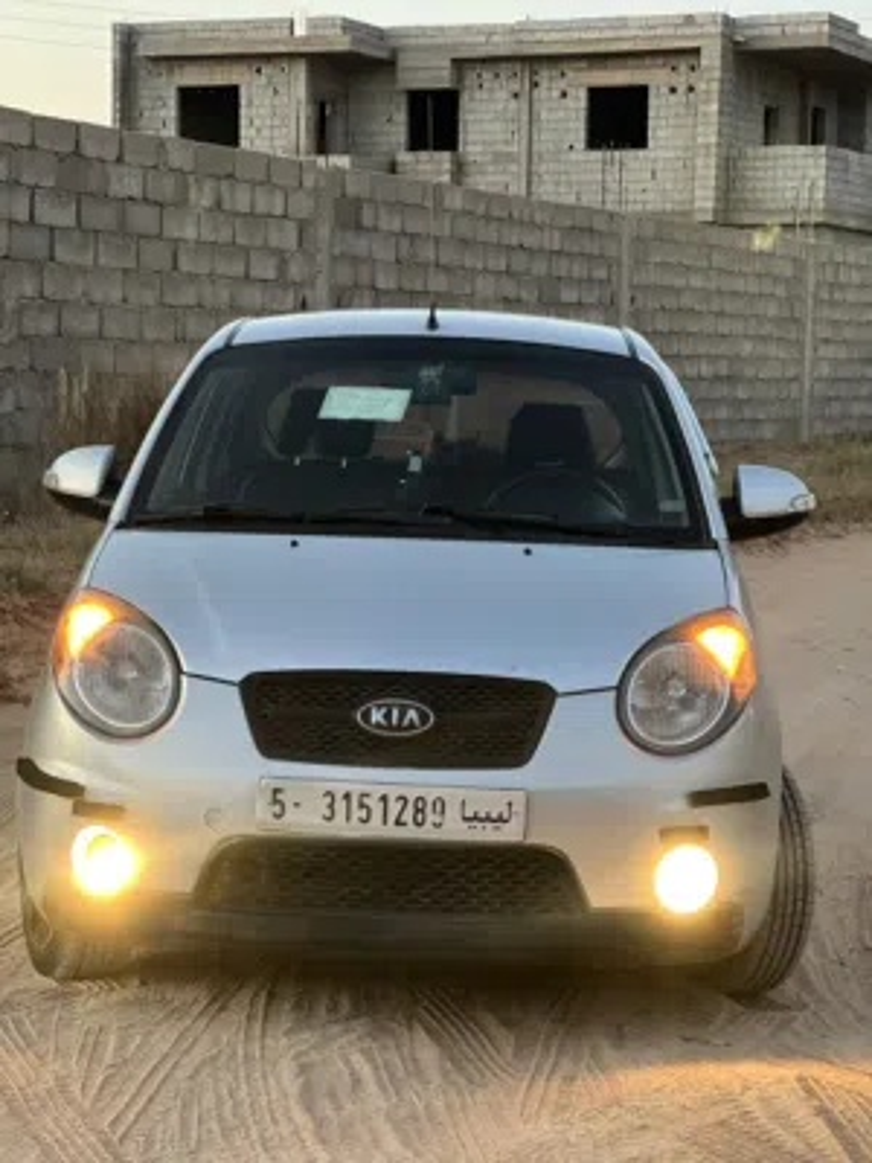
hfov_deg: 19.1
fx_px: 2586
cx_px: 436
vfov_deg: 25.3
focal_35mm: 77
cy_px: 582
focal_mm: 9
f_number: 2.8
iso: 400
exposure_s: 1/20
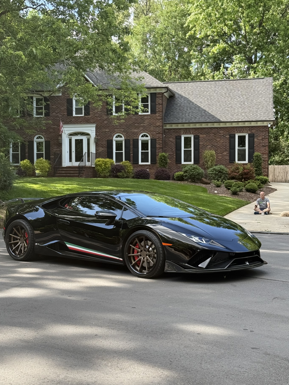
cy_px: 203
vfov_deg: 36.2
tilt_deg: -1.8
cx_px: 133
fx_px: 590
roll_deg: +0.4
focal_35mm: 53
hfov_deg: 27.5
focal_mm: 6.76
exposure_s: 1/939
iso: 100
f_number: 1.78
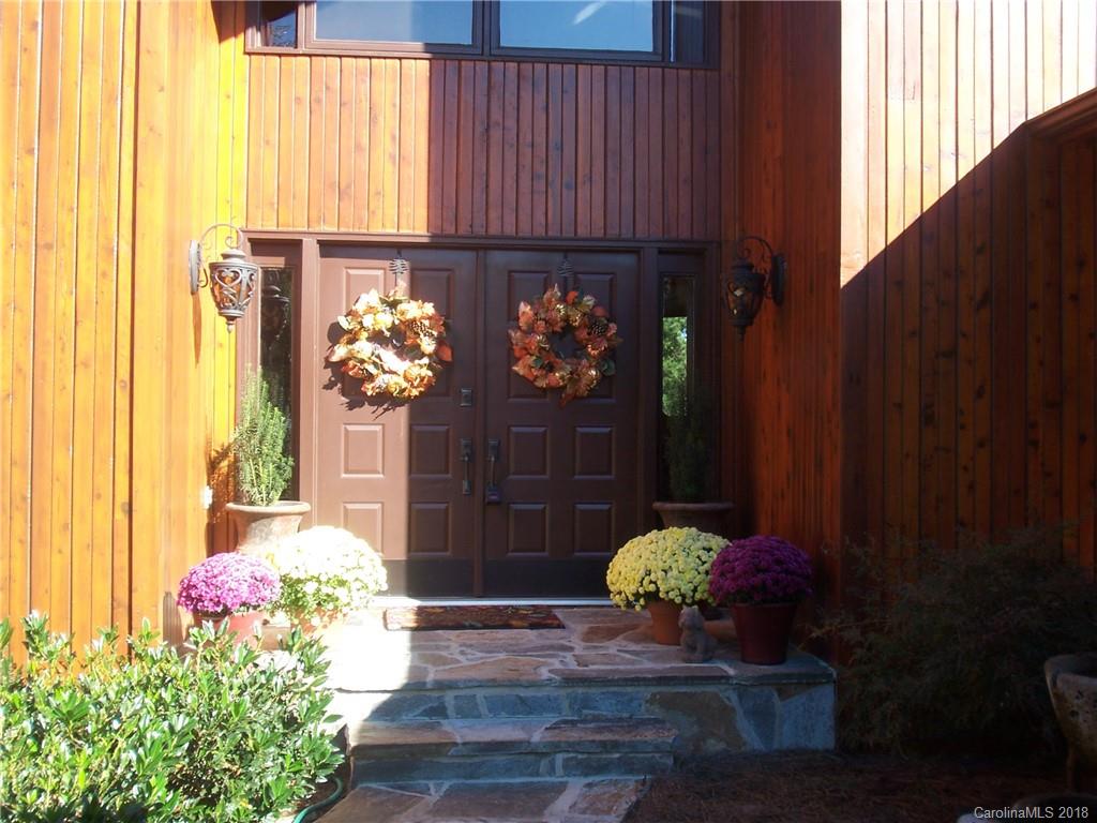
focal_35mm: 39
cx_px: 548
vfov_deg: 36.8
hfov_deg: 47.9
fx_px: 1236
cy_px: 412
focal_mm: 6.4
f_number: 3.9
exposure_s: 1/100
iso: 64
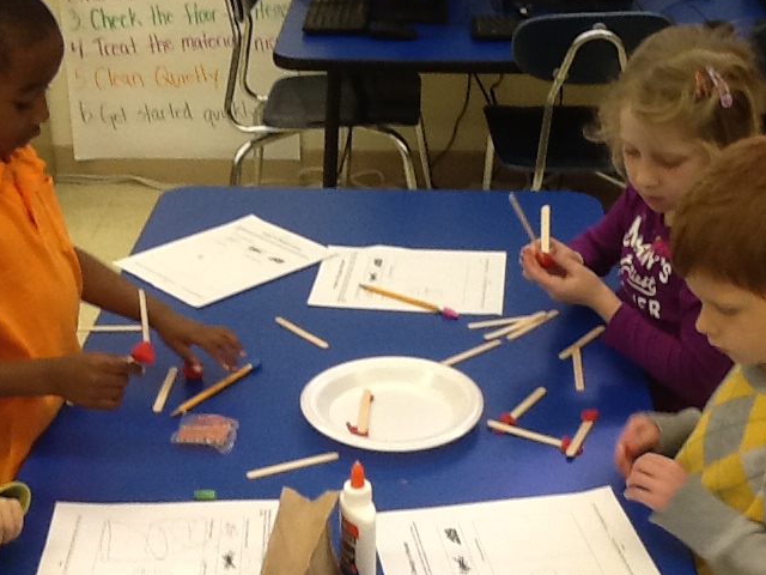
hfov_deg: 29.4
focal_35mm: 66
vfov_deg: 22.3
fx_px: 1460
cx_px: 376
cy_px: 282
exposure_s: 1/30
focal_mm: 2.03
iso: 64
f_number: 2.4
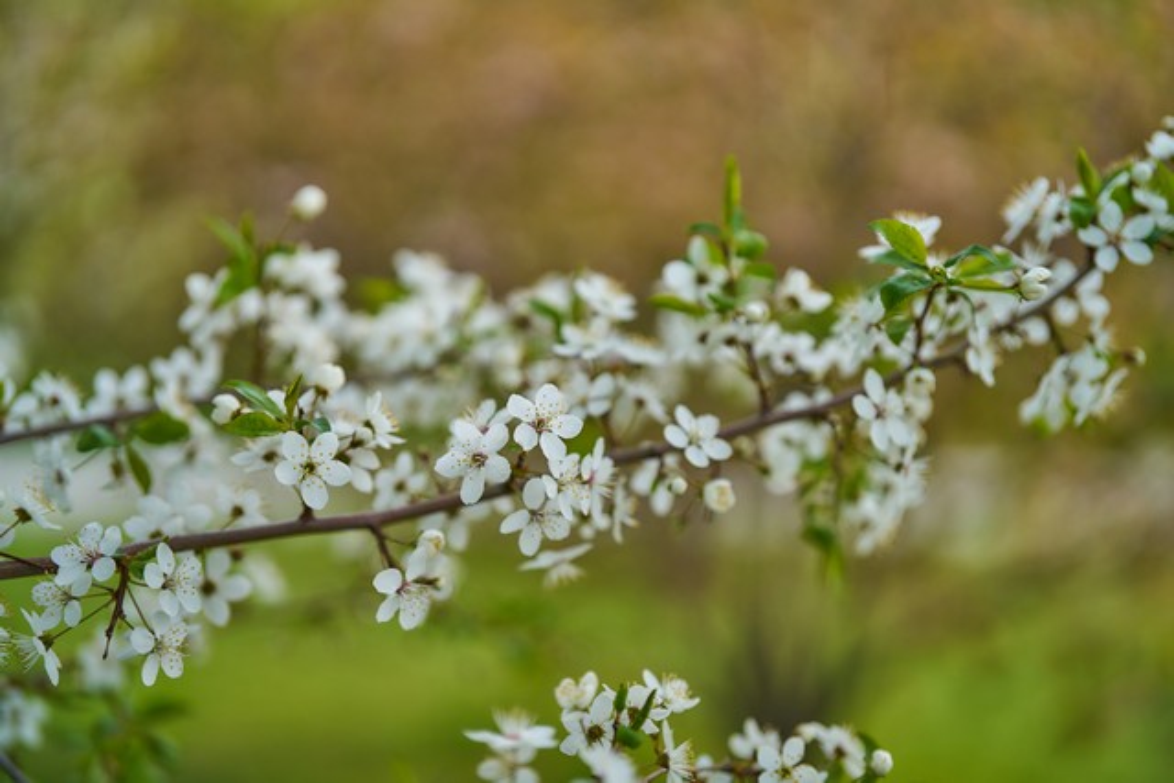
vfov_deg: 24.6
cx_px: 587
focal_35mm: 55
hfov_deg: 36.2
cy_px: 392
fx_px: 1794
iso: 100
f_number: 1.8
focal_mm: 55
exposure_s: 1/1600
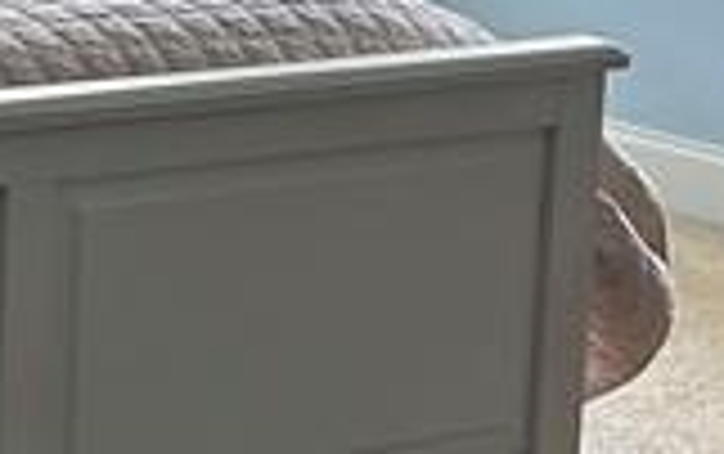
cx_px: -513
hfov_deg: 11.2
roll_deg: -1.3
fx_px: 3457
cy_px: -229
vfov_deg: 7.4
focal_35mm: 175
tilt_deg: -7.0
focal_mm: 5.7
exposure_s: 1/121
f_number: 1.5
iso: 64
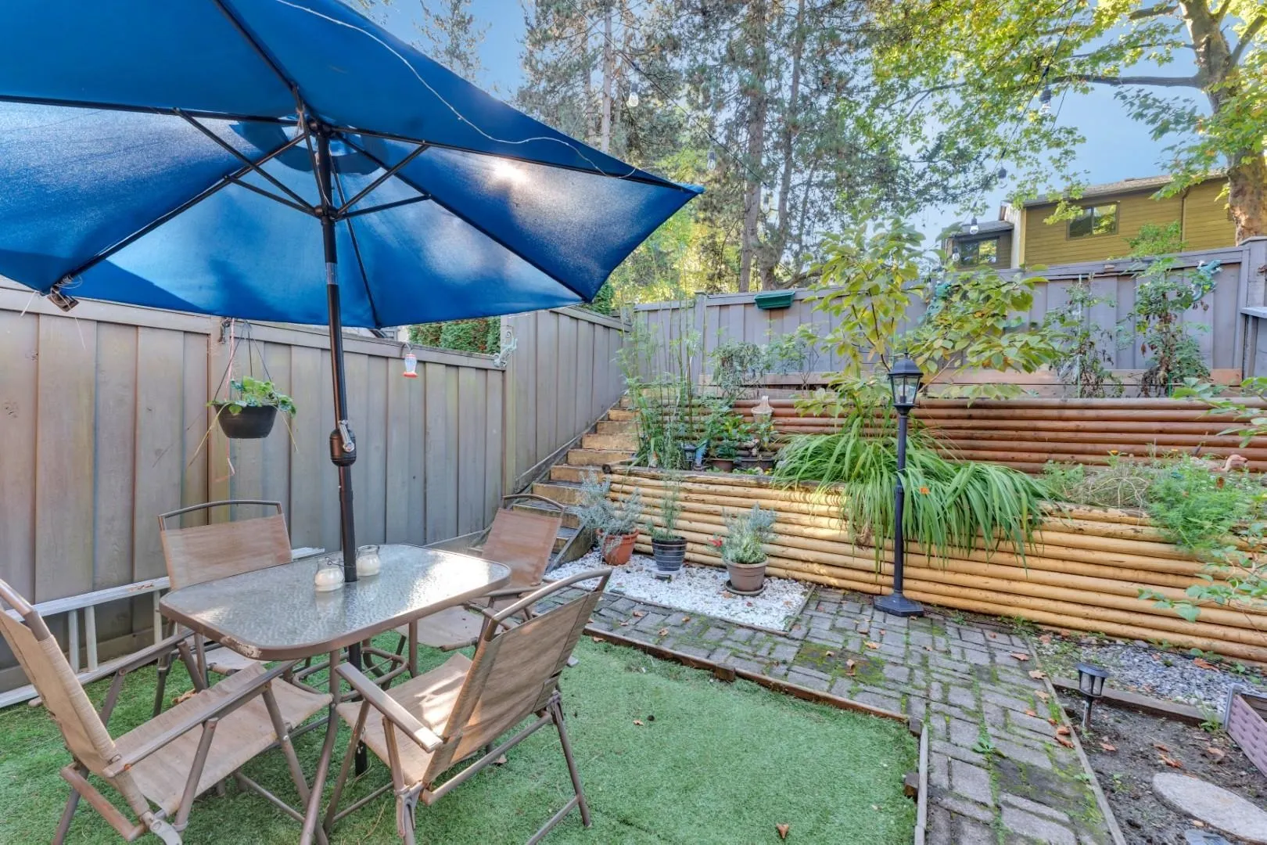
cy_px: 422
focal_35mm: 15
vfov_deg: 78.8
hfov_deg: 101.9
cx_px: 634
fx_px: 514
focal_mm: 14.6
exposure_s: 1/25
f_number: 8
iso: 400
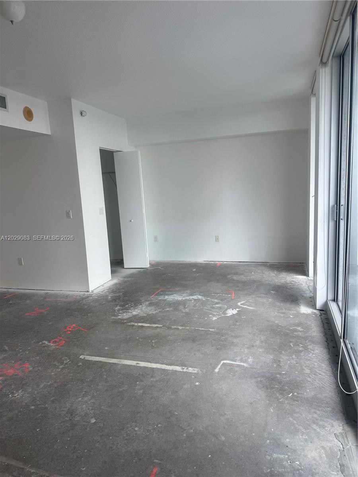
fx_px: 331
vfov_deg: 71.6
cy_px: 238
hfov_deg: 56.8
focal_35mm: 24
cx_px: 179
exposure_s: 1/343
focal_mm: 6.76
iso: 80
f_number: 1.78
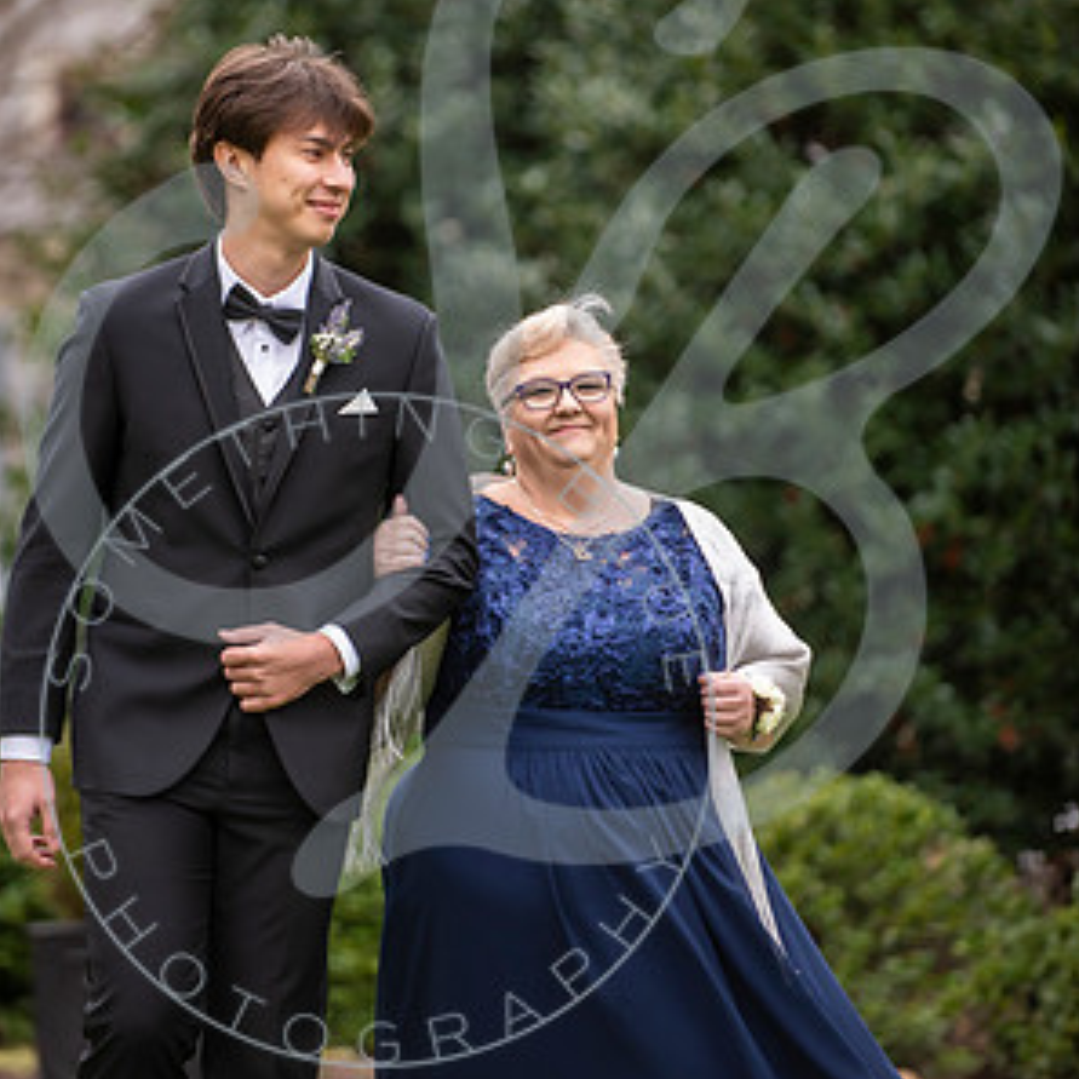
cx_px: 541
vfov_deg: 8.0
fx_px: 7723
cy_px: 454
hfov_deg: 8.0
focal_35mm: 219
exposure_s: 1/1000
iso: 640
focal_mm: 170
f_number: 2.8
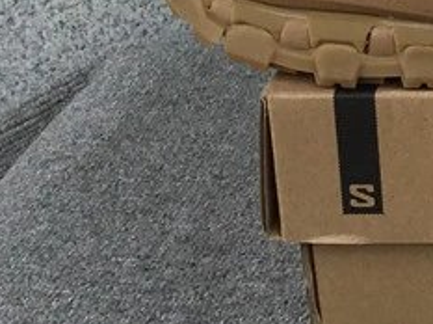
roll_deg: +0.8
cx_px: 740
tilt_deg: -20.3
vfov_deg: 12.1
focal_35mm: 120
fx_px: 1499
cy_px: -33
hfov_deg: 14.7
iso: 25
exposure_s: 1/578
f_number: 2.4
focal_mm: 3.3
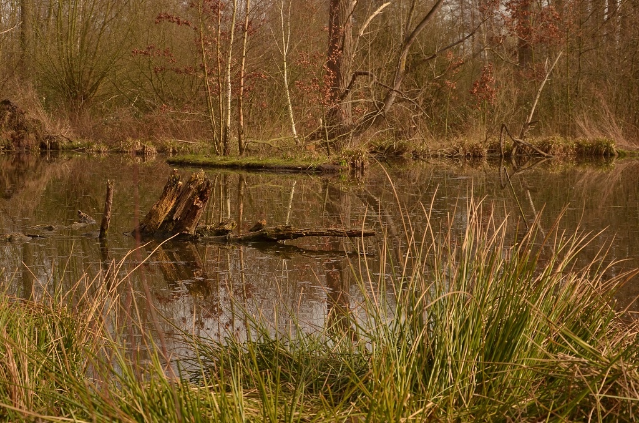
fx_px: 1275
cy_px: 212
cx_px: 320
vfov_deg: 18.8
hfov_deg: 28.1
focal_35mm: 72
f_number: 8
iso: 100
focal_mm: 48
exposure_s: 1/250
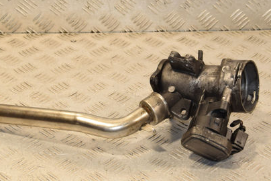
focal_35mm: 95
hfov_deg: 21.5
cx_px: 152
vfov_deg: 14.4
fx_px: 715
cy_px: 77
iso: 800
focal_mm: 40
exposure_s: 1/200
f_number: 7.1
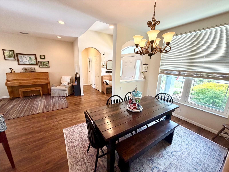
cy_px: 86
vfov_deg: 85.7
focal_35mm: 14
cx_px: 114
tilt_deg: -13.1
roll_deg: -1.6
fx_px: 93
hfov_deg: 102.1
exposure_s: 1/120
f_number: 2.2
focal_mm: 2.22
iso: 250
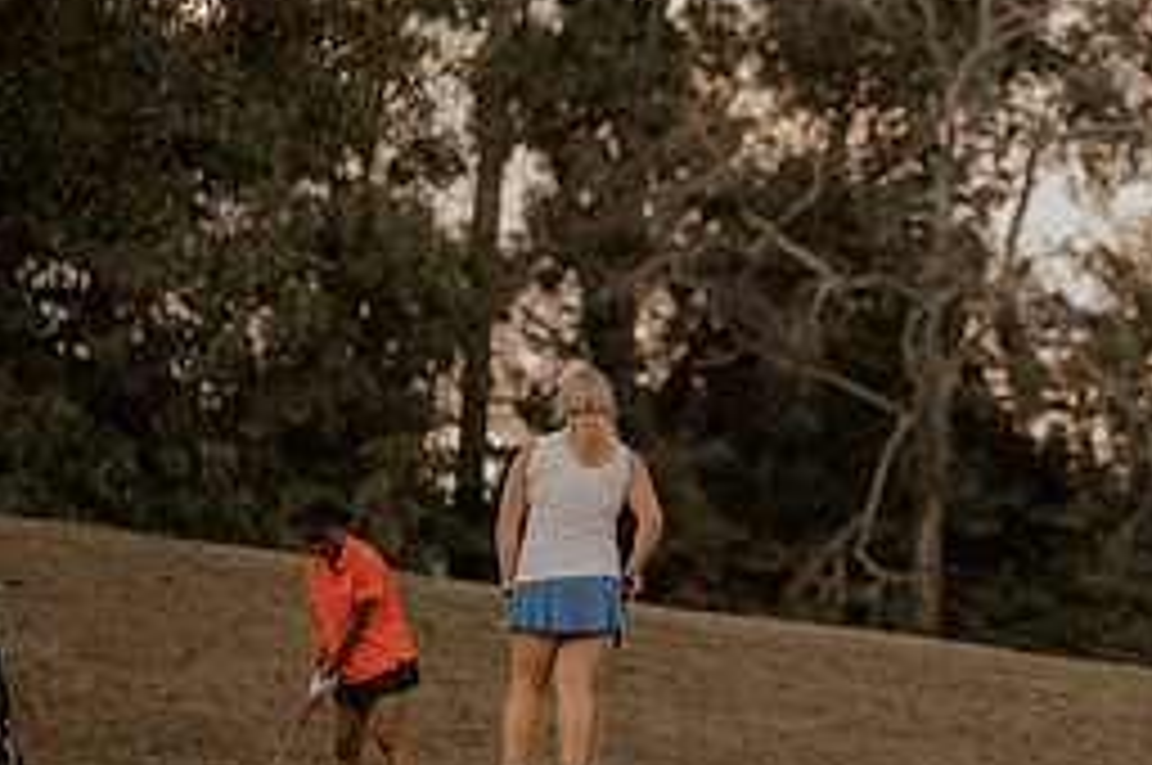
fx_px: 11601
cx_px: 1076
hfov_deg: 5.7
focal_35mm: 363
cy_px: 508
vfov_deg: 3.8
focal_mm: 160
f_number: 2.8
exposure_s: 1/2000
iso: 1000
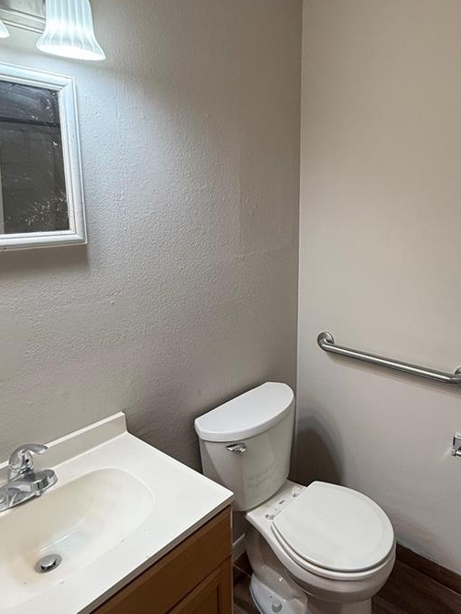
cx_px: 306
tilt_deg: -13.0
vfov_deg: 69.3
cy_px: 289
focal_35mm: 25
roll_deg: -0.4
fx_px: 444
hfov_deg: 53.8
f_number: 2.2
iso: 160
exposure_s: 1/120
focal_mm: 2.22
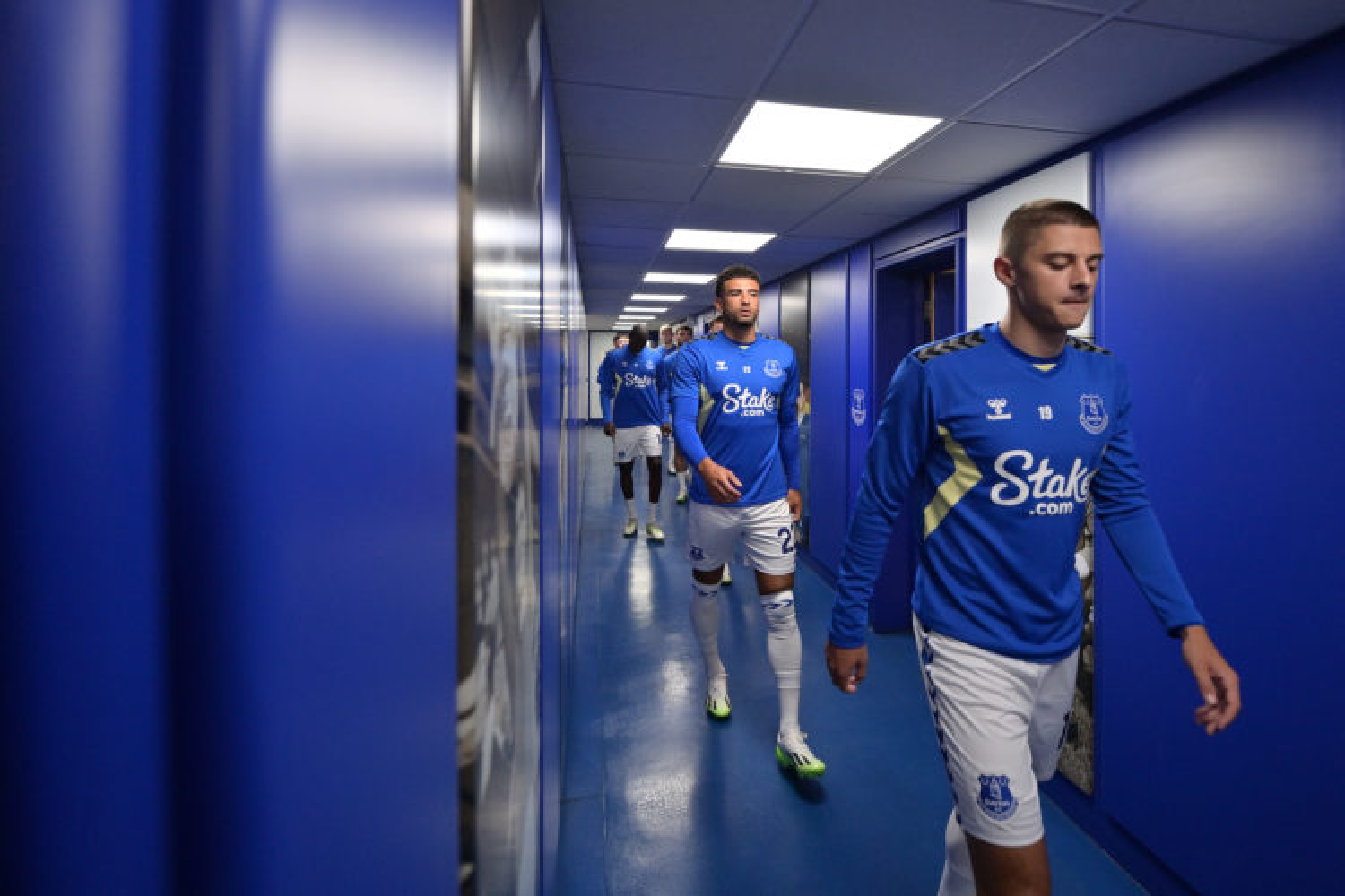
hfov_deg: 104.3
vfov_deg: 81.2
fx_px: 523
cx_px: 672
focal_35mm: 14
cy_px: 448
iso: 1600
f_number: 2.8
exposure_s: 1/640
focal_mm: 14
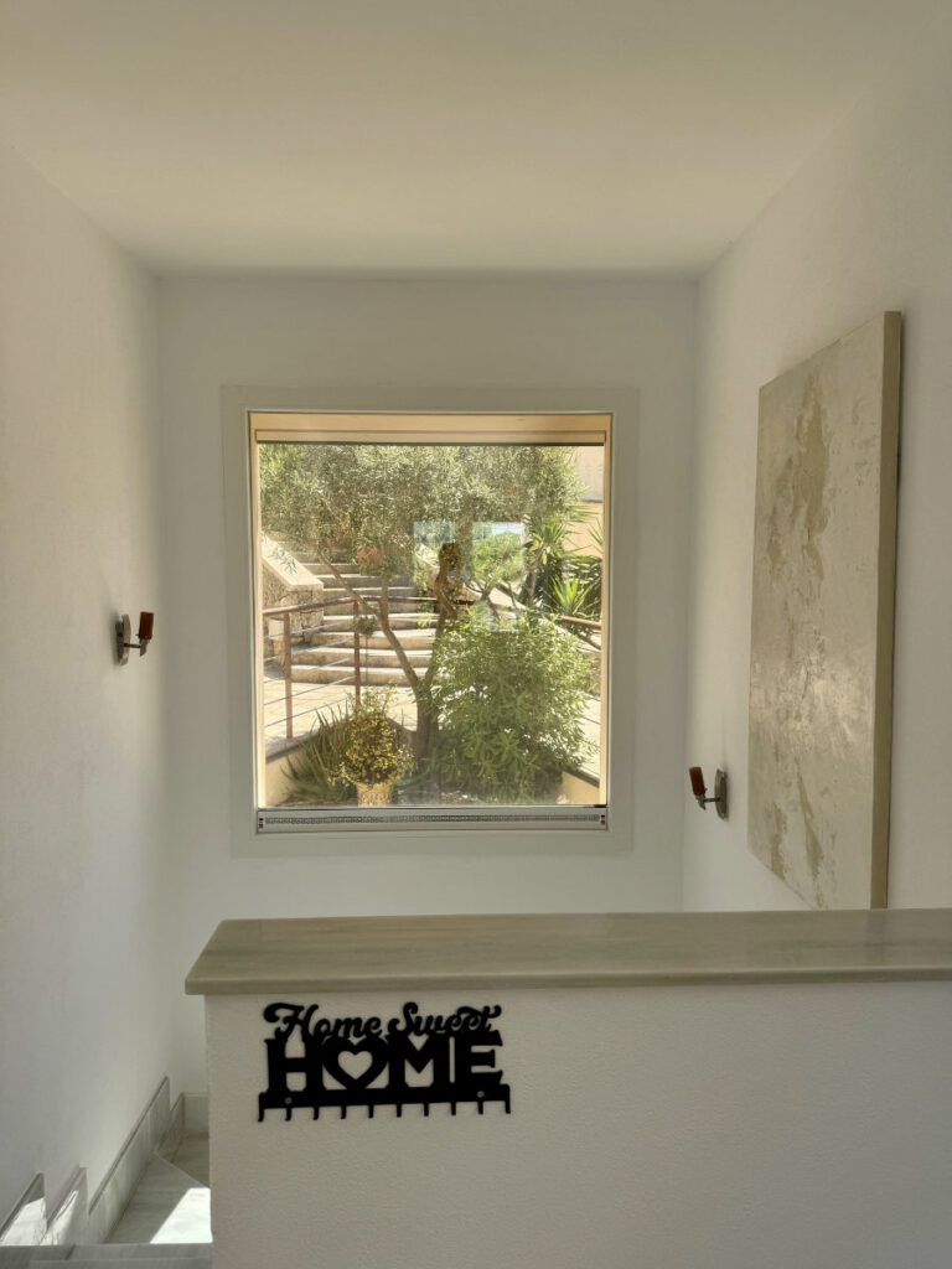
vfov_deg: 71.6
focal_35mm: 24
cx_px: 476
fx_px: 880
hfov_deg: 56.8
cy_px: 634
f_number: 1.8
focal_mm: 6.8
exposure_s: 1/757
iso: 80
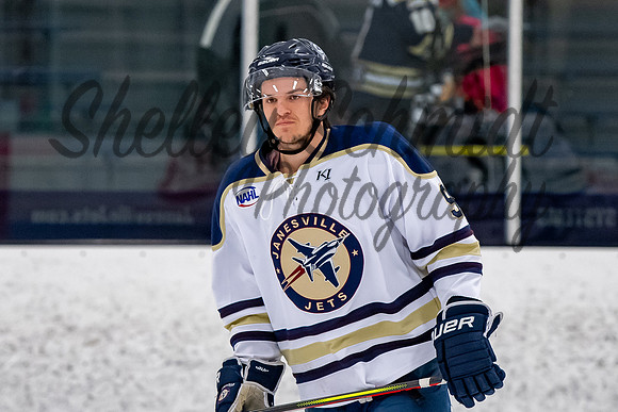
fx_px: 6082
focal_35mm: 354
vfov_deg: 3.9
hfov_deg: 5.8
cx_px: 243
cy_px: 110
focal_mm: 155
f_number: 3.5
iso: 2500
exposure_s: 1/800
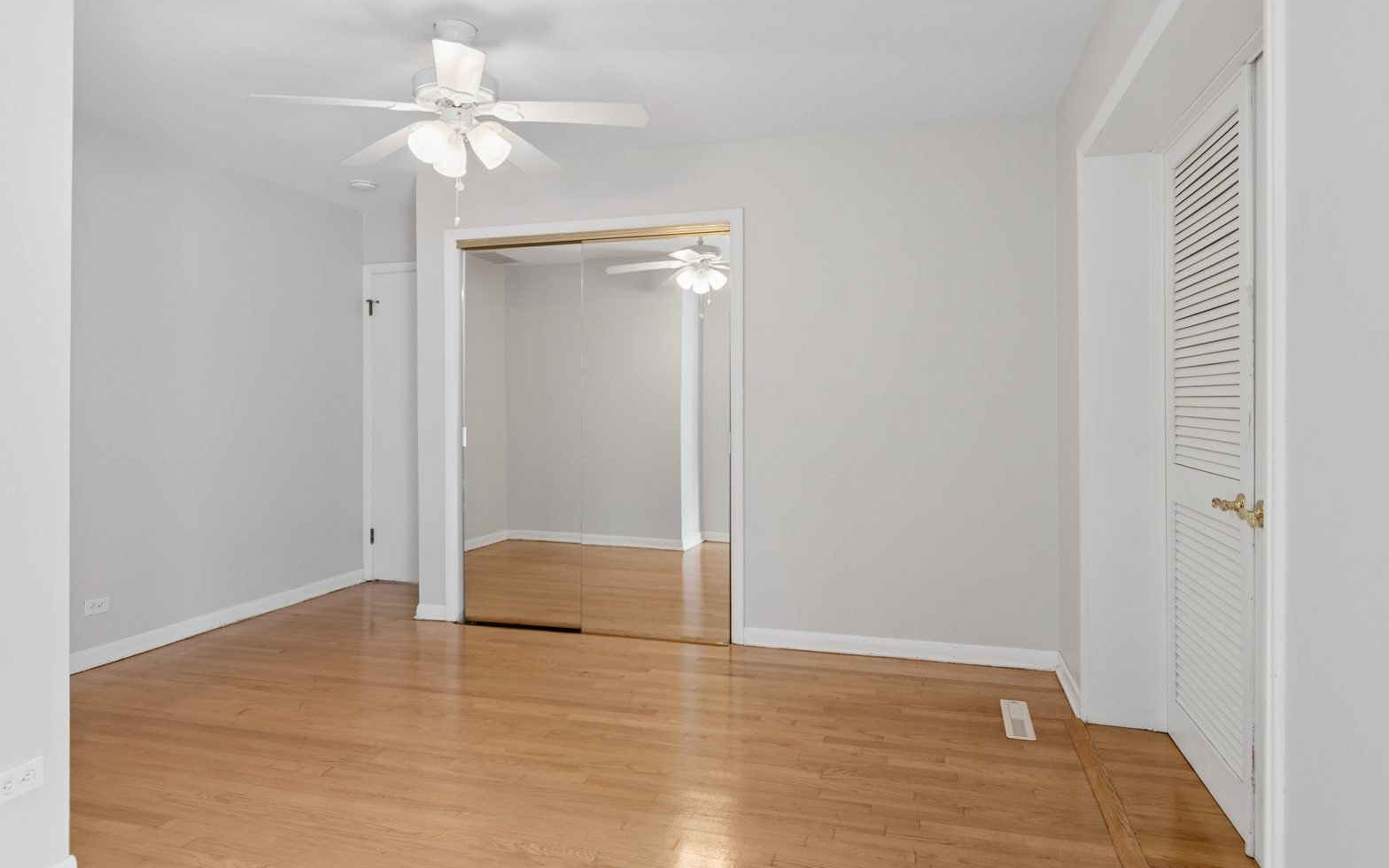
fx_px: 777
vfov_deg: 58.4
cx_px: 696
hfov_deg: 83.6
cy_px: 419
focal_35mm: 21
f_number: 8
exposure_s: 1/13
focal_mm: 13
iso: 250
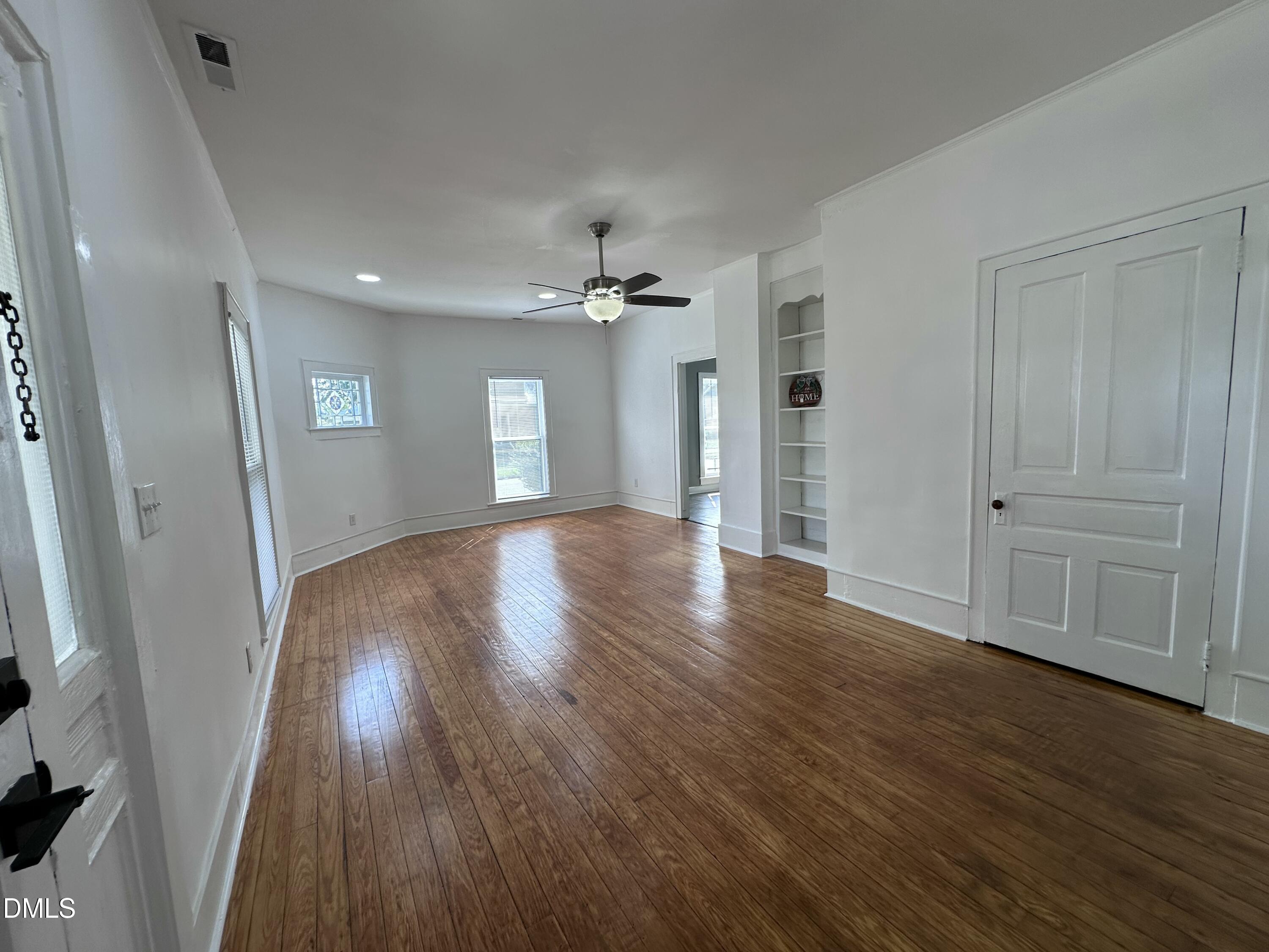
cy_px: 476
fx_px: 513
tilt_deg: -5.7
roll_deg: +2.7
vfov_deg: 85.7
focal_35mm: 14
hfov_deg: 102.1
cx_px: 634
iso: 50
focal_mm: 2.22
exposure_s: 1/120
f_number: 2.2
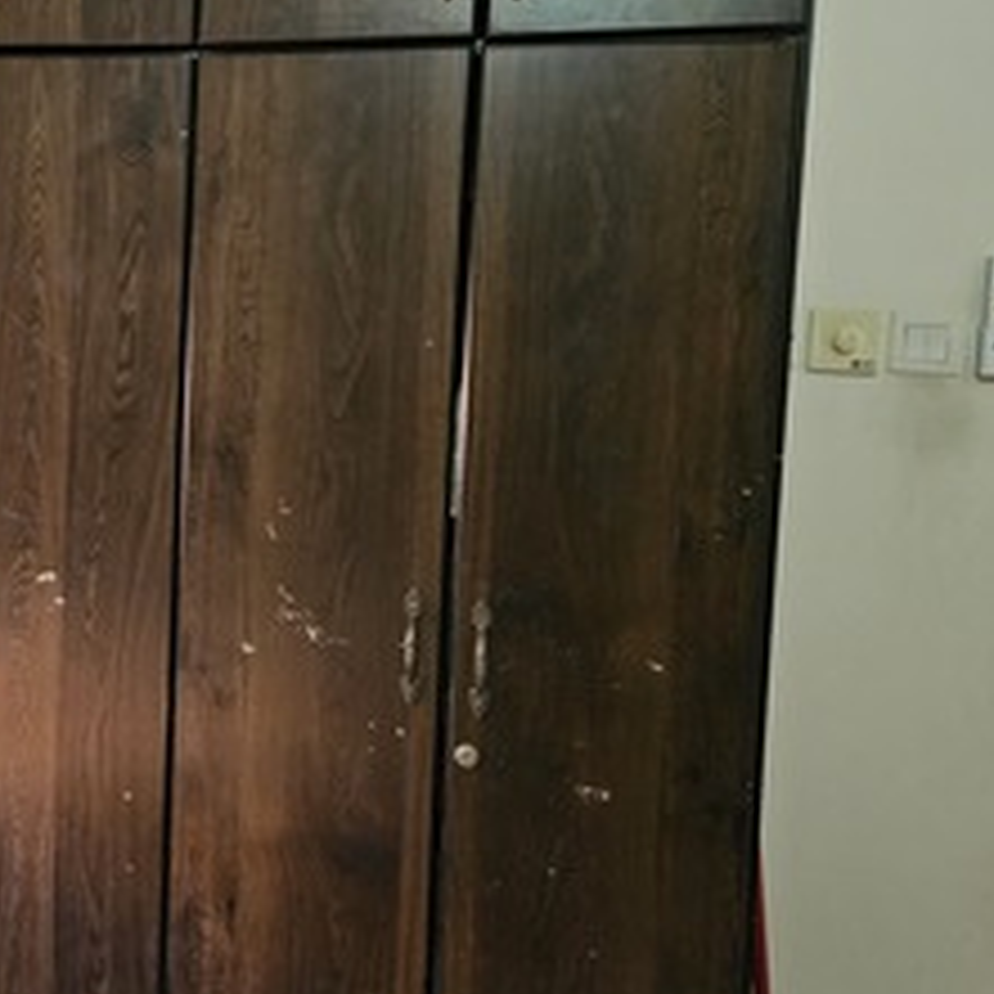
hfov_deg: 37.4
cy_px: 398
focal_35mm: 42
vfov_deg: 39.9
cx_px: 101
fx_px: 1364
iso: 1600
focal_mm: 5.4
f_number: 1.8
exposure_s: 1/20
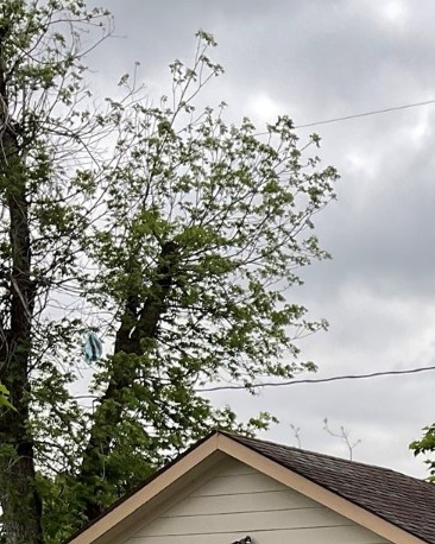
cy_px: 809
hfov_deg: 15.3
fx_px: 1530
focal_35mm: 95
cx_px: 600
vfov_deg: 18.1
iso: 16
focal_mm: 3
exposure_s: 1/1098
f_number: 1.8
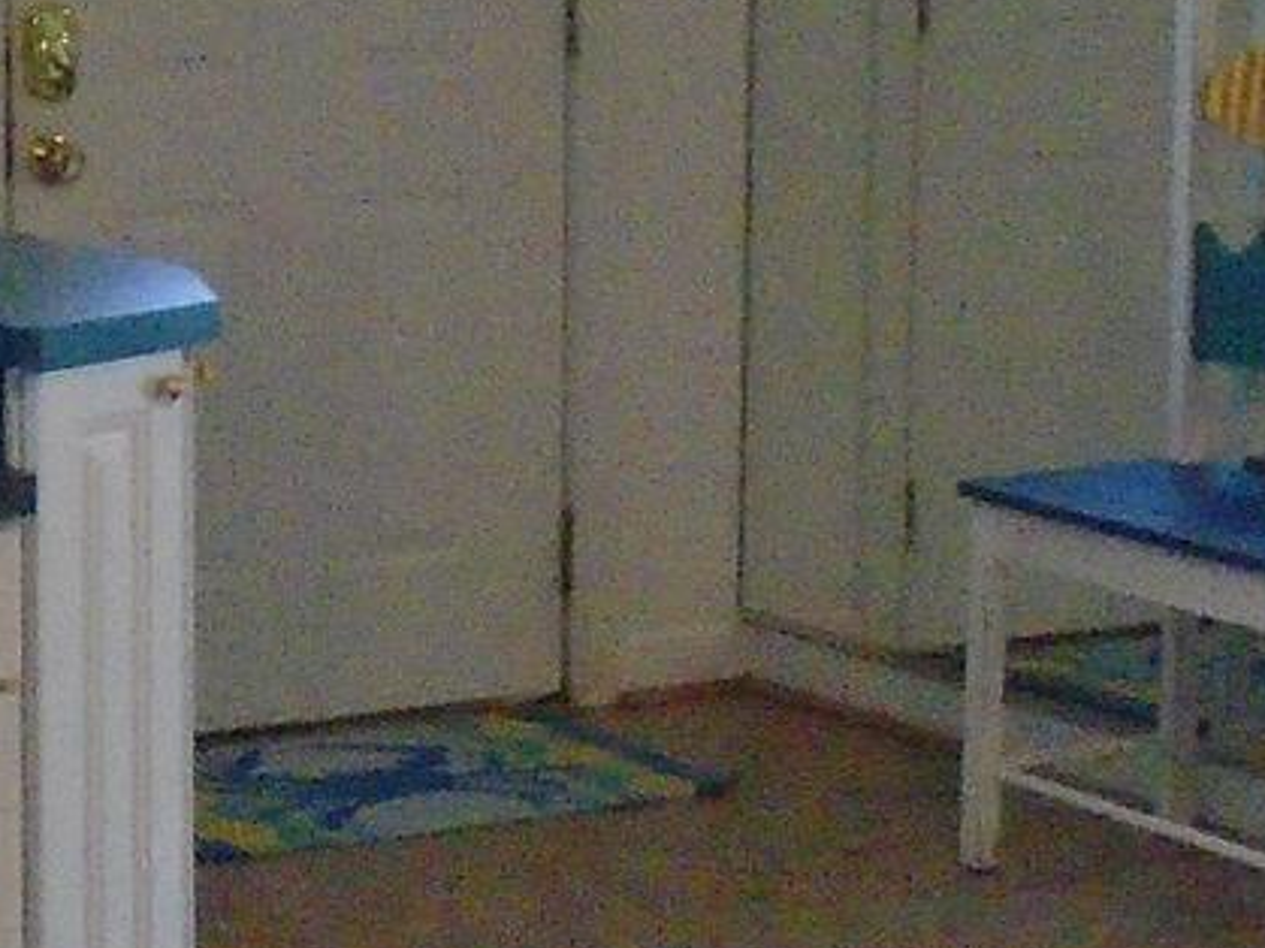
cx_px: 86
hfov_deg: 15.3
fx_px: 4640
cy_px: 462
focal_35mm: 127
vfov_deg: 11.7
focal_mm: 4.6
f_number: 3.2
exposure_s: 1/80
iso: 800
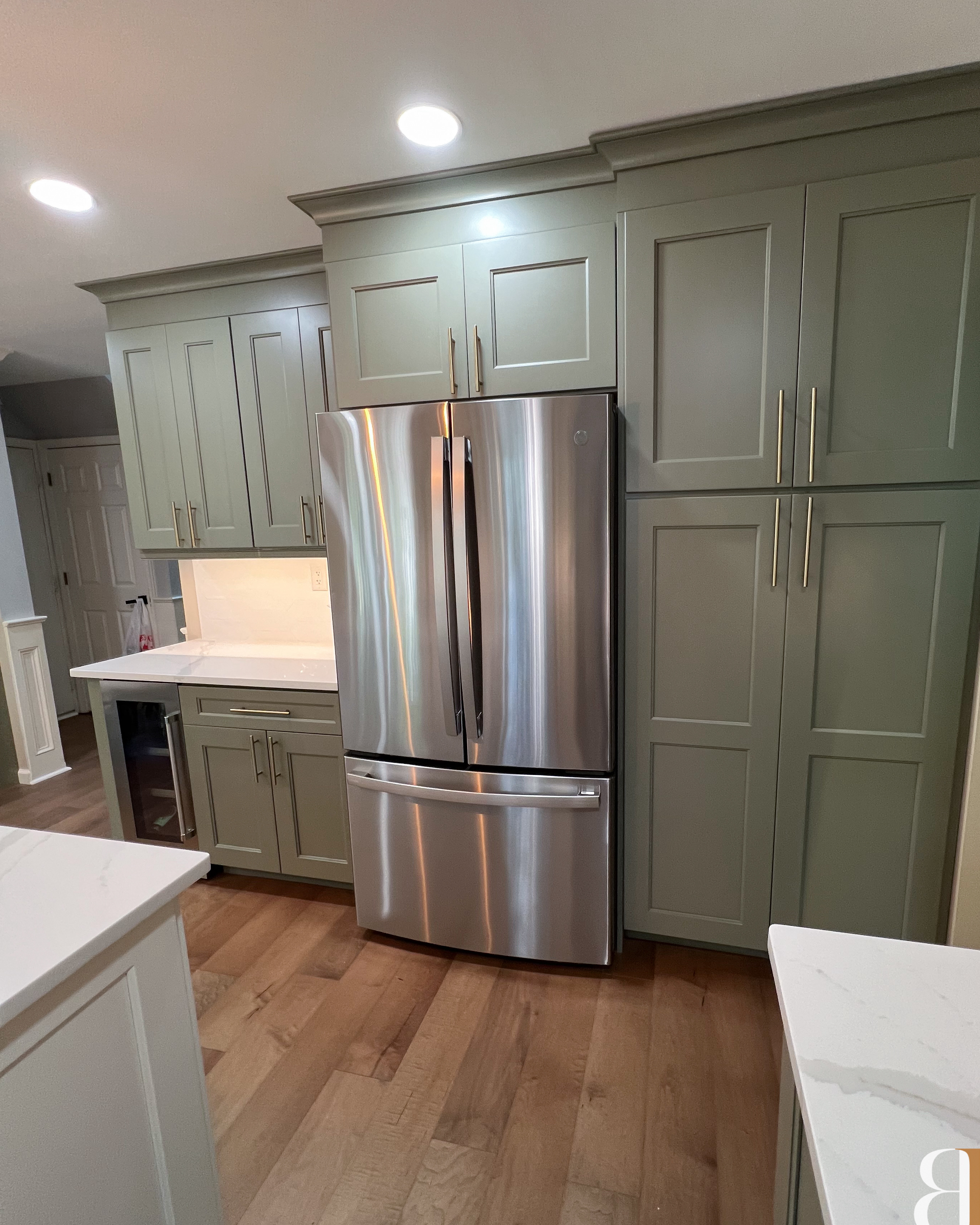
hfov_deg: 83.8
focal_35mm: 15
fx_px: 544
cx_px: 542
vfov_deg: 96.8
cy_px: 623
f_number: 1.8
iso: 160
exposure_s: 1/61
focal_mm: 1.57
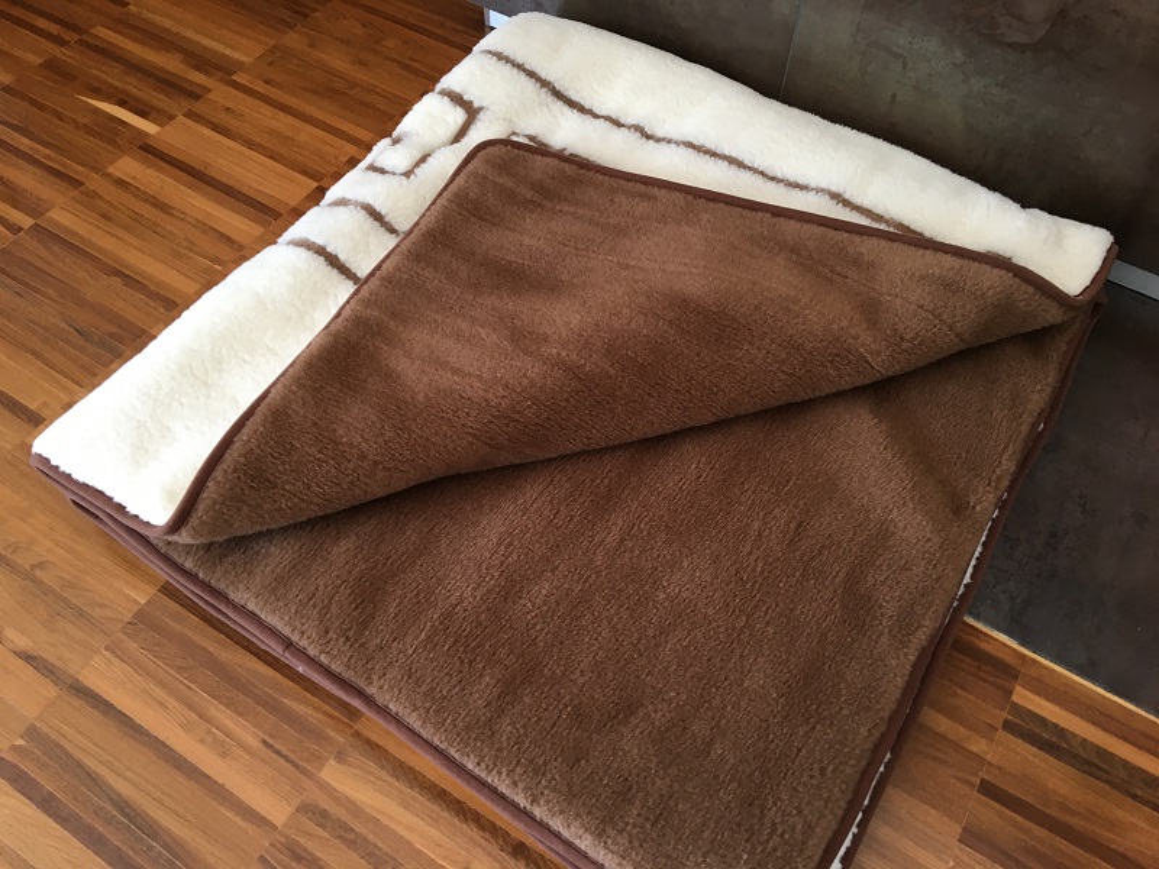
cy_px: 434
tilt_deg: -56.2
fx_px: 971
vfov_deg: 48.2
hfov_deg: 61.7
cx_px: 580
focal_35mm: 29
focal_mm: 4.15
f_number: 2.2
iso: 64
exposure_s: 1/33
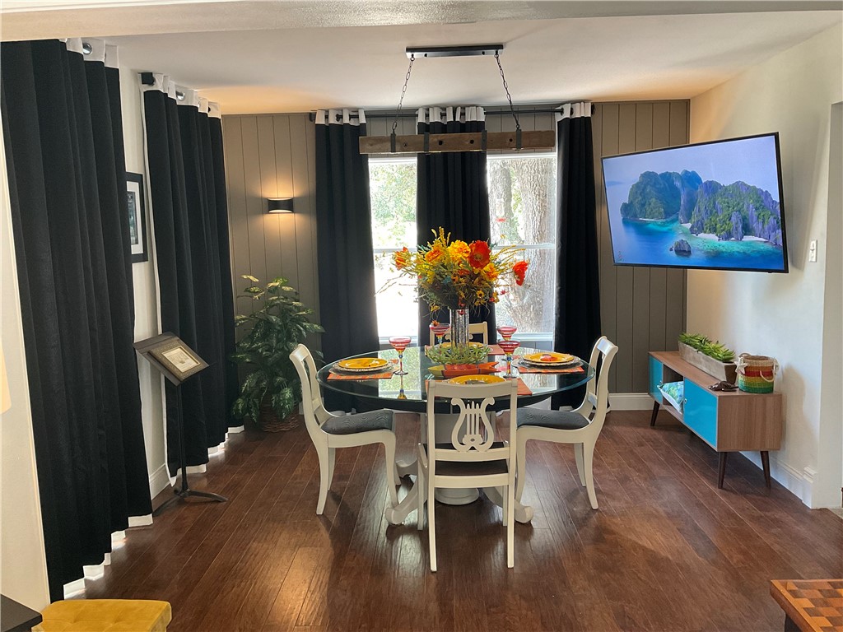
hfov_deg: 61.7
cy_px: 316
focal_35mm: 29
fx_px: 706
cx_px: 422
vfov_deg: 48.2
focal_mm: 3
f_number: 1.8
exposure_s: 1/60
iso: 80
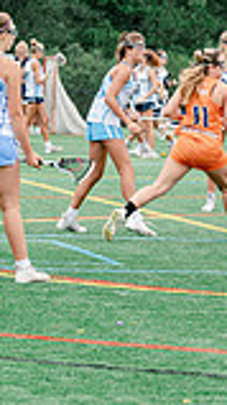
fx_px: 4114
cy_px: 134
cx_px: 696
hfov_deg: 3.1
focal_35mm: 383
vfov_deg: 5.6
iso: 250
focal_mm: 100
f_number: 4.5
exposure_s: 1/320
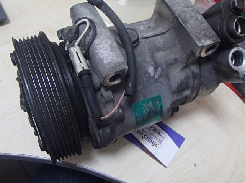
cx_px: 122
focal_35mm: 37
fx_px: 262
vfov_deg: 38.6
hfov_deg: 50.2
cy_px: 92
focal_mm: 6.64
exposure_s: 1/40
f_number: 4.7
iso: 1000
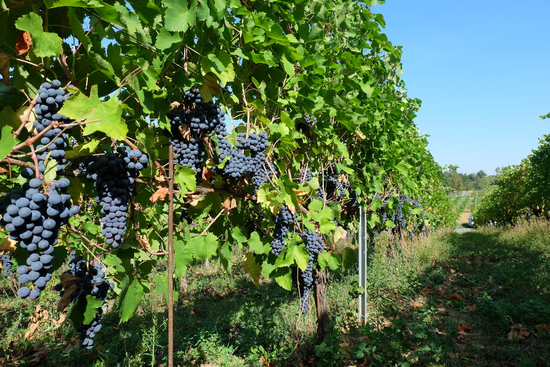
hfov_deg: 73.7
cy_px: 184
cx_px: 275
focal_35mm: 24
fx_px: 367
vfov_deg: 53.1
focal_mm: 16
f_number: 8
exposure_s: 1/420
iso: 400
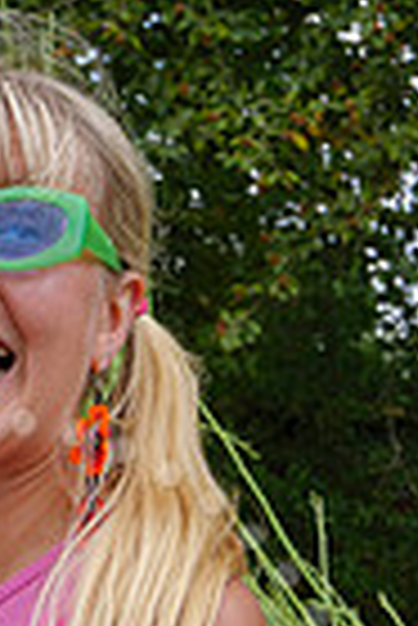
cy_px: 824
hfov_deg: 8.4
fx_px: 2814
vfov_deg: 12.3
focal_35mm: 162
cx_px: -36
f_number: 5.6
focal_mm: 25
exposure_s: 1/200
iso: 160
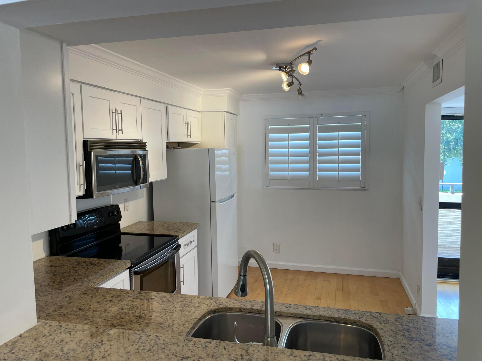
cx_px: 241
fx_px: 362
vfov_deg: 53.1
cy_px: 180
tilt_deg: -4.7
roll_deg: +1.0
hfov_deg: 67.3
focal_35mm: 26
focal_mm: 4.2
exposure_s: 1/120
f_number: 1.6
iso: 80
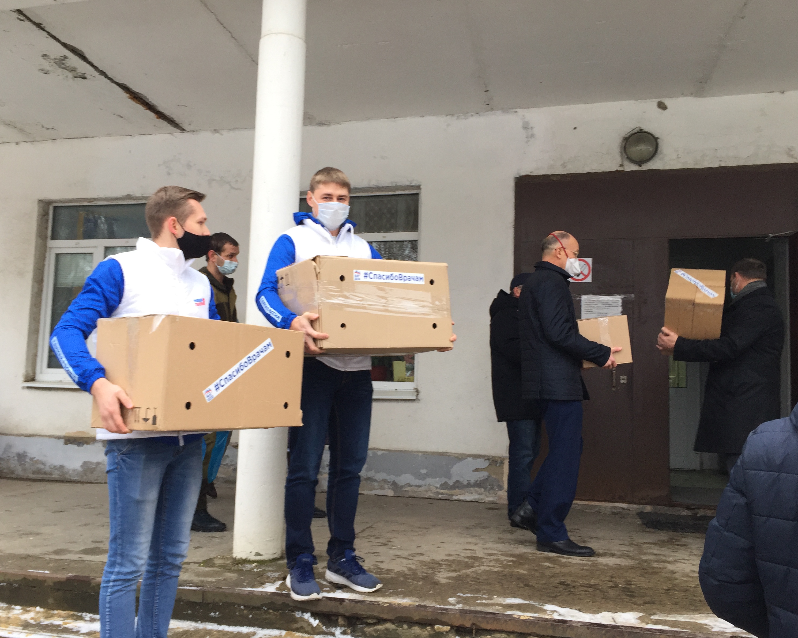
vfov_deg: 47.1
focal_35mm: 31
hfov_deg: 57.1
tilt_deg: +4.8
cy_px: 321
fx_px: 732
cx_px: 373
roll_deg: -1.5
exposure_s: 1/100
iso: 50
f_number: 2.2
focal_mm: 4.15
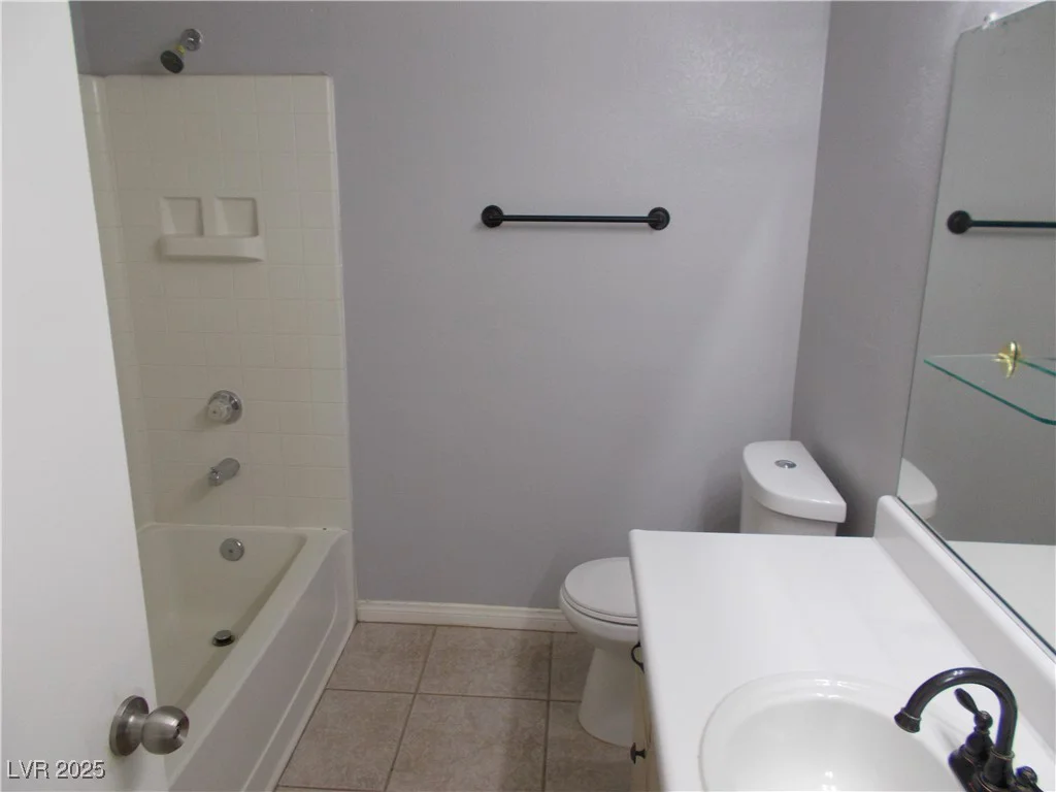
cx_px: 528
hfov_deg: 67.3
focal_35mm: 26
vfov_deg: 53.1
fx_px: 793
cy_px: 396
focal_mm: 4.6
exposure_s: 1/25
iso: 180
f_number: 3.2
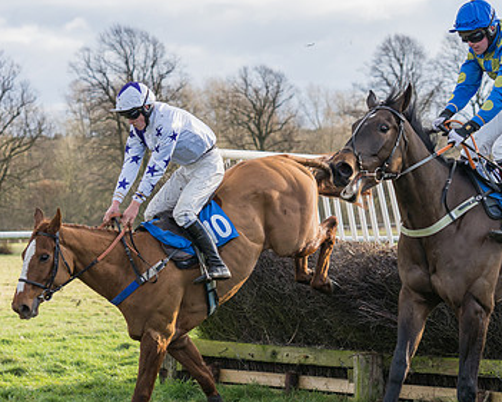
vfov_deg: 11.4
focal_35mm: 135
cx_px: 304
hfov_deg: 14.3
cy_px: 202
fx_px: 2006
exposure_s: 1/1250
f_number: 4
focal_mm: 70
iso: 400
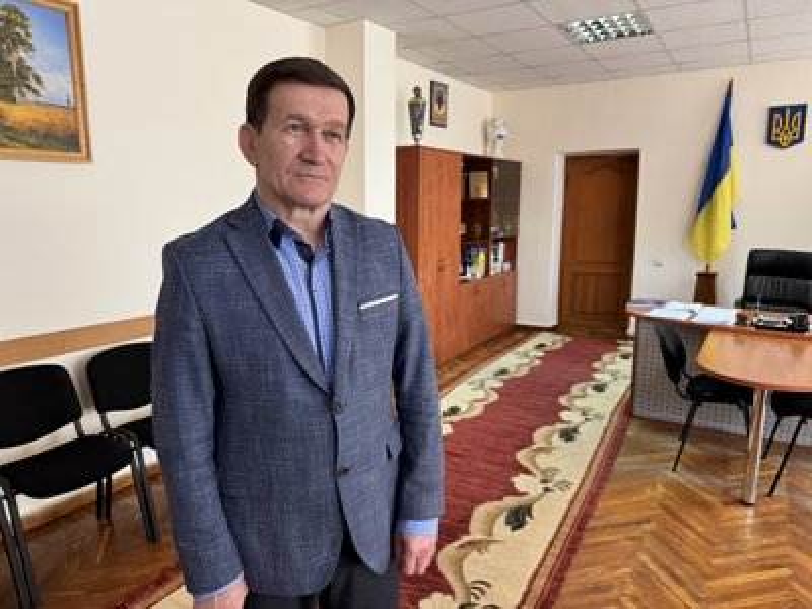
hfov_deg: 71.6
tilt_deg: -10.2
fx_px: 563
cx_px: 406
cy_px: 304
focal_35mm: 24
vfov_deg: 56.8
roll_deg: +0.6
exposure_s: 1/100
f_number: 1.78
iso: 160
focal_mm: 6.76
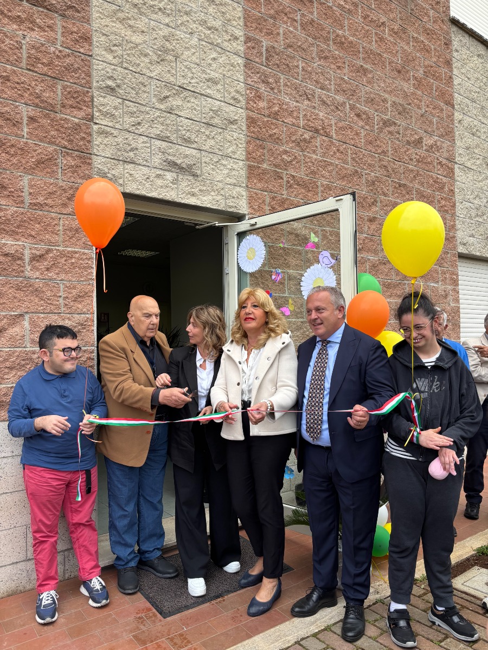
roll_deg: +0.9
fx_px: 489
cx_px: 244
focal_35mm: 26
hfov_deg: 53.1
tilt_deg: +0.7
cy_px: 325
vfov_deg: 67.3
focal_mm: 5.96
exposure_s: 1/880
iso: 50
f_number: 1.6
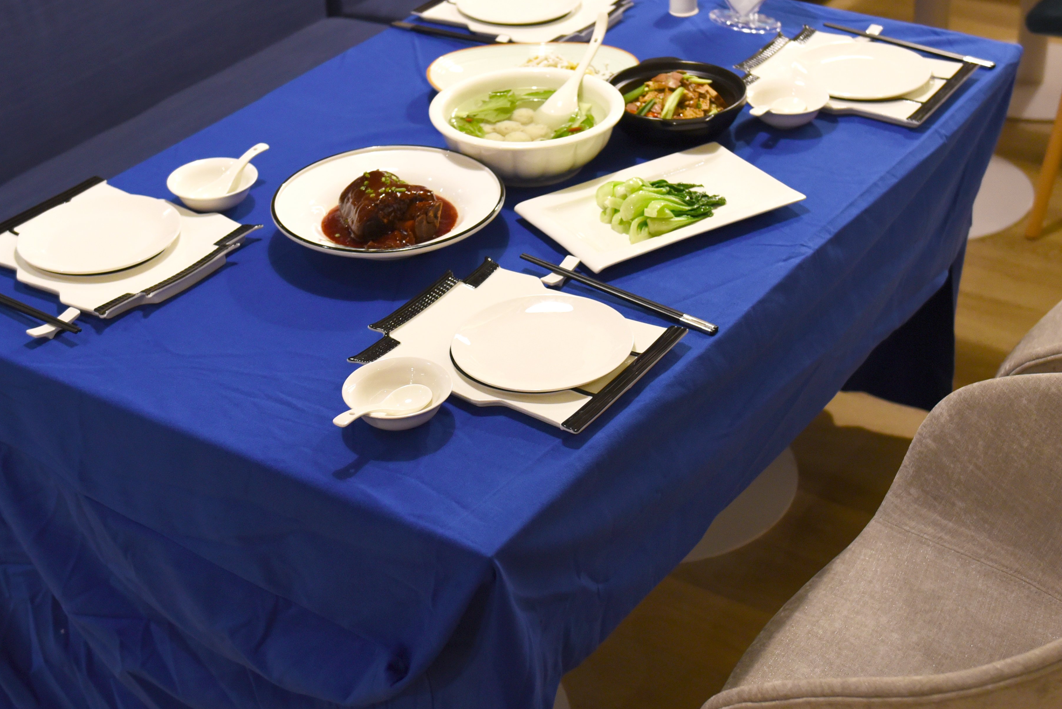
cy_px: 267
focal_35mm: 58
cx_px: 539
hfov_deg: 34.5
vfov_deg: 23.3
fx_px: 1712
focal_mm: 35
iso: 1600
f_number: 3.2
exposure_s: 1/100
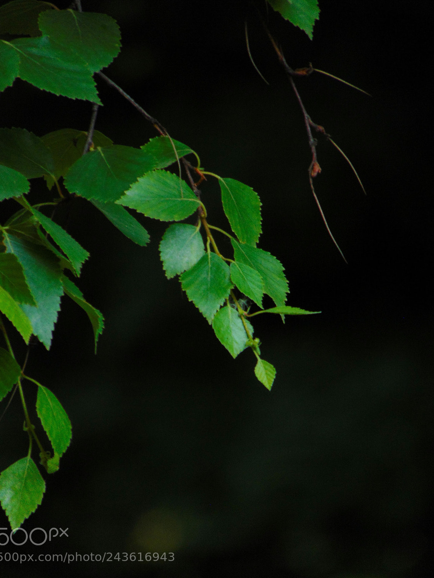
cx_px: 204
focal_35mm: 935
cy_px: 279
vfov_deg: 2.1
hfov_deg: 1.6
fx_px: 15632
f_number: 5.9
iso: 100
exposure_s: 1/15
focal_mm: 157.1
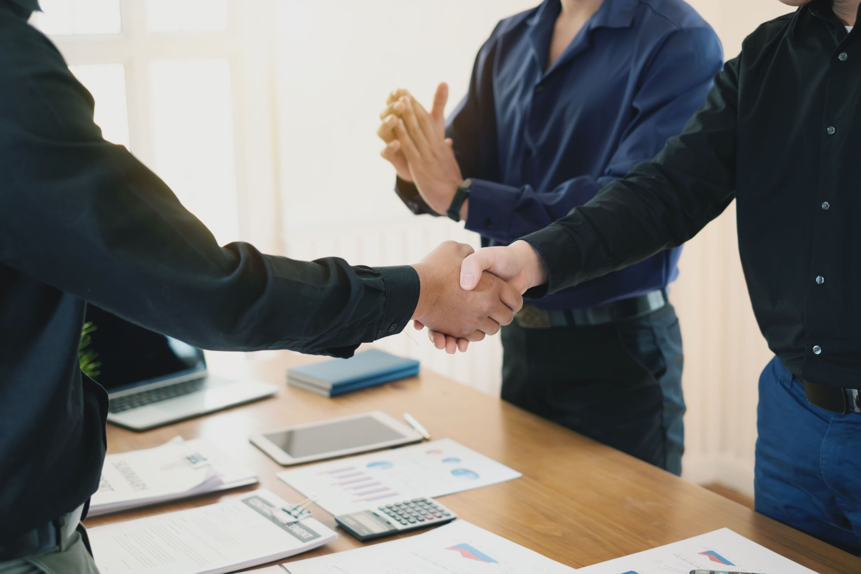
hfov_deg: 37.5
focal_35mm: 53
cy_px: 287
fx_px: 1268
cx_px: 430
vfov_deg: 25.5
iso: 250
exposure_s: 1/160
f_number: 2
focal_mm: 35
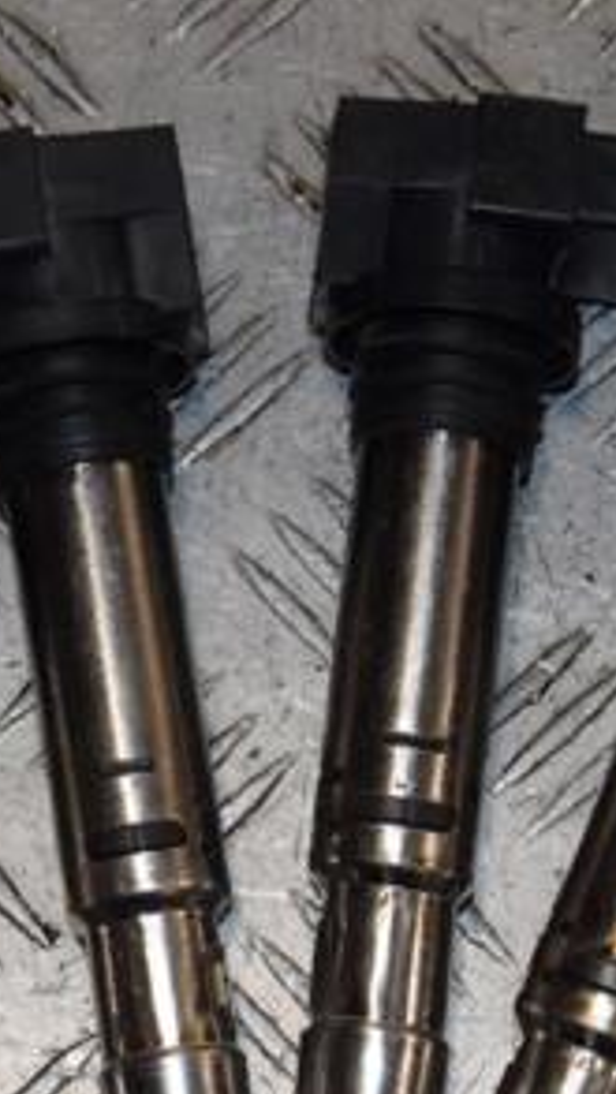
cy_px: 743
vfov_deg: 15.9
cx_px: 164
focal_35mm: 135
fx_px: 3917
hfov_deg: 9.0
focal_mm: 42
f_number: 10
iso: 800
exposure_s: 1/200
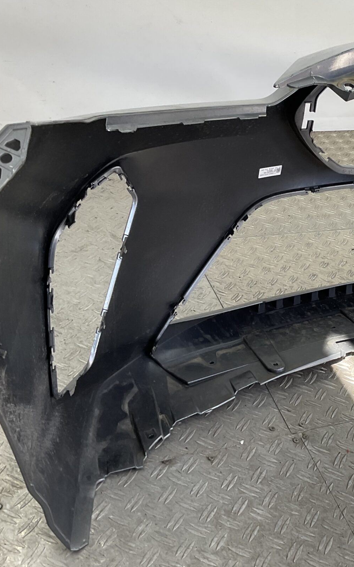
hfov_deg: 25.5
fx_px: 756
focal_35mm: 49
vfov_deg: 41.0
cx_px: 318
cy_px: 259
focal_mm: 3
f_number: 1.8
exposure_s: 1/103
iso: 16
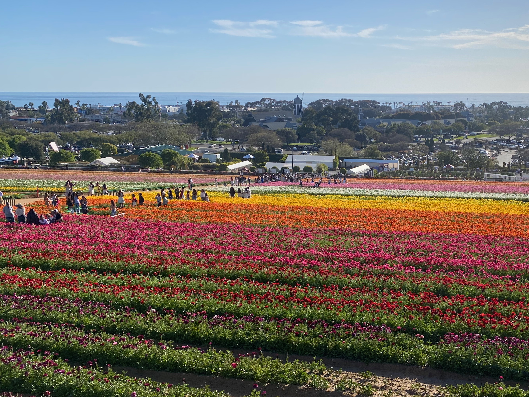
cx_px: 264
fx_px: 397
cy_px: 198
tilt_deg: -12.3
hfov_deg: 67.3
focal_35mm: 26
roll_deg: -0.2
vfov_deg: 53.1
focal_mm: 4.25
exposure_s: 1/4274
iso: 32
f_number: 1.8
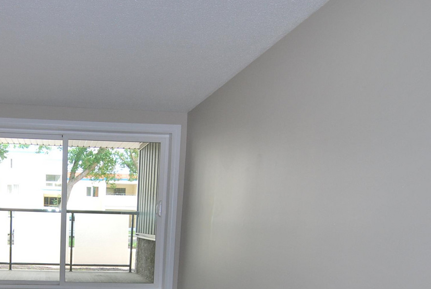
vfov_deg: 38.3
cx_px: 69
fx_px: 384
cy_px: 264
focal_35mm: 32
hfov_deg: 53.5
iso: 200
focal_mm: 11
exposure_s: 1/100
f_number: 5
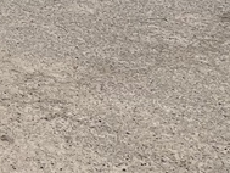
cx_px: -130
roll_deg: -0.9
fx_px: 658
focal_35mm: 99
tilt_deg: -3.5
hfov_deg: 17.5
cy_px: -136
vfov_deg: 13.5
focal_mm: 1.57
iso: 32
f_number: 1.8
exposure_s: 1/168
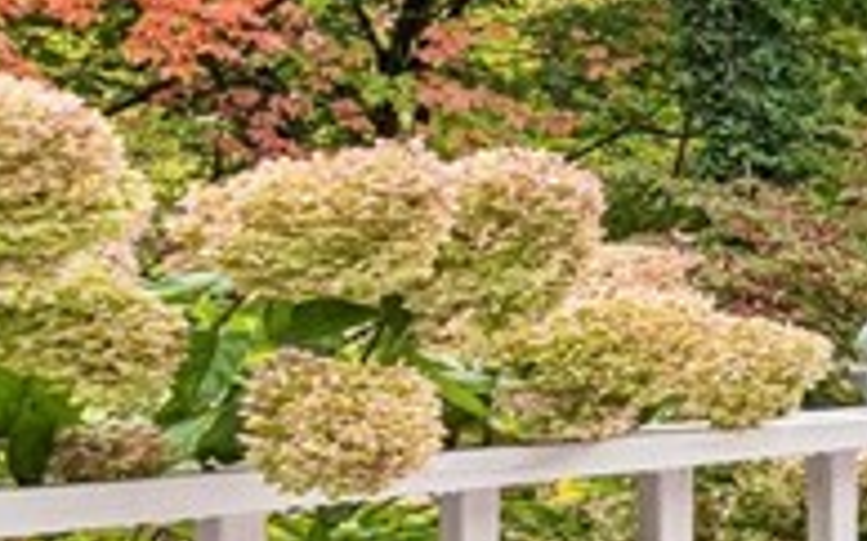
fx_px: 1889
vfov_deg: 16.3
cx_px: 2373
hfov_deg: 12.9
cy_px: 324
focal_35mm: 80
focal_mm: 14
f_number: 8
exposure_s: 1/15
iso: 200
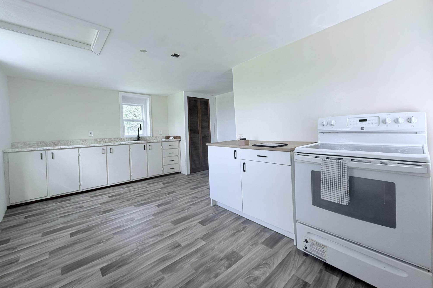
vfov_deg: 77.1
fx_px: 180
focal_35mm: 15
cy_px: 131
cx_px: 214
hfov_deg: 100.4
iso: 100
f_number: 2.2
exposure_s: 1/121
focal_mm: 2.22
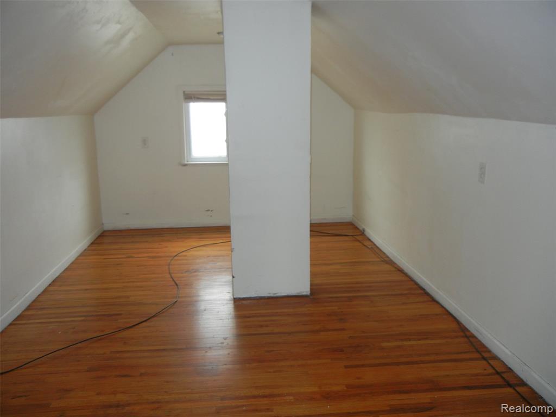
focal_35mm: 30
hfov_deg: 60.0
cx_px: 278
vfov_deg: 46.8
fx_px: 482
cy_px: 208
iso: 200
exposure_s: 1/30
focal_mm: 5.4
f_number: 3.5
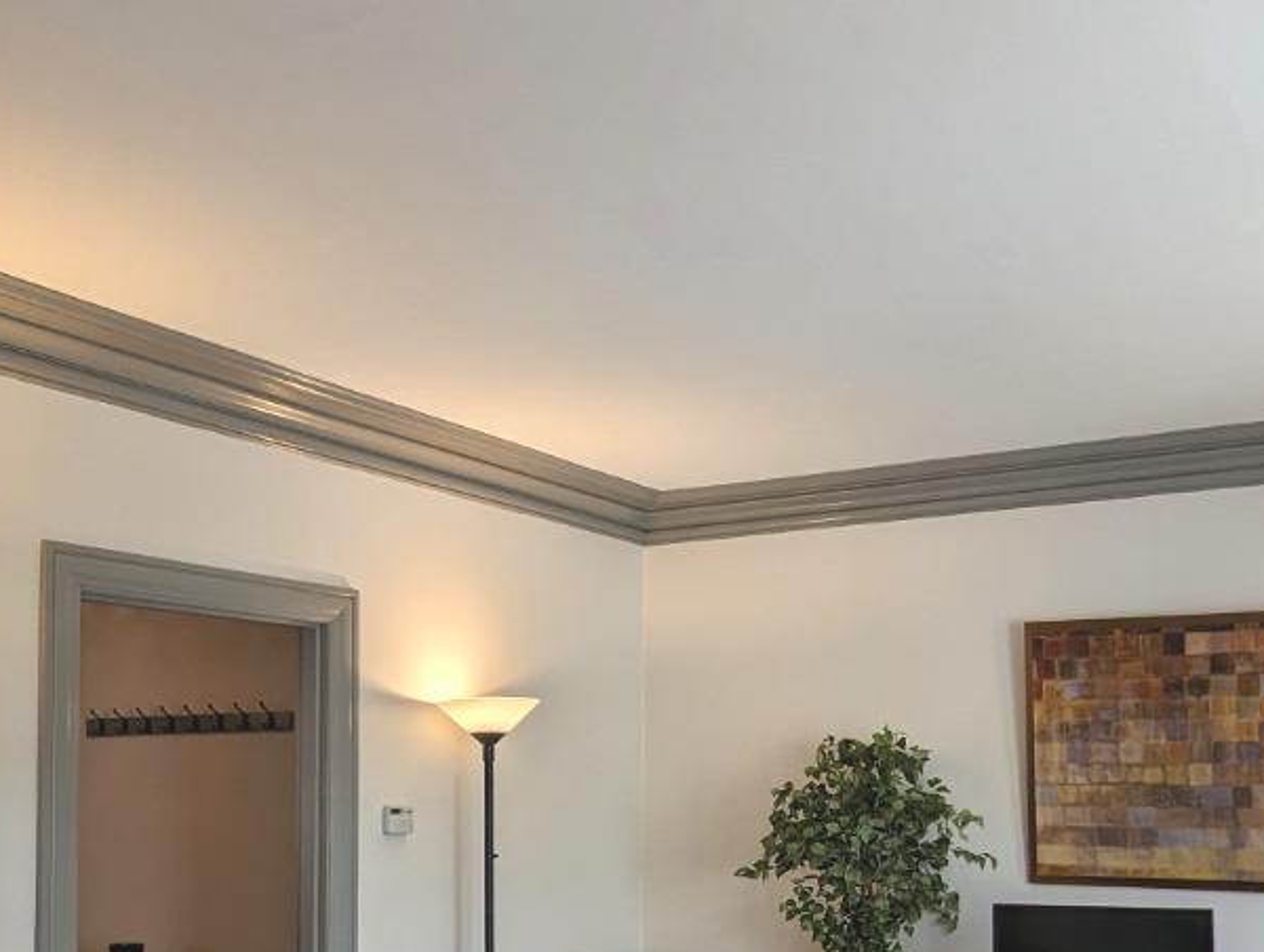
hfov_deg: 46.4
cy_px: 751
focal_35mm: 40
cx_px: 784
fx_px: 1463
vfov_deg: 35.0
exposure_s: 1/121
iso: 49
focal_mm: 2.35
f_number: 2.2
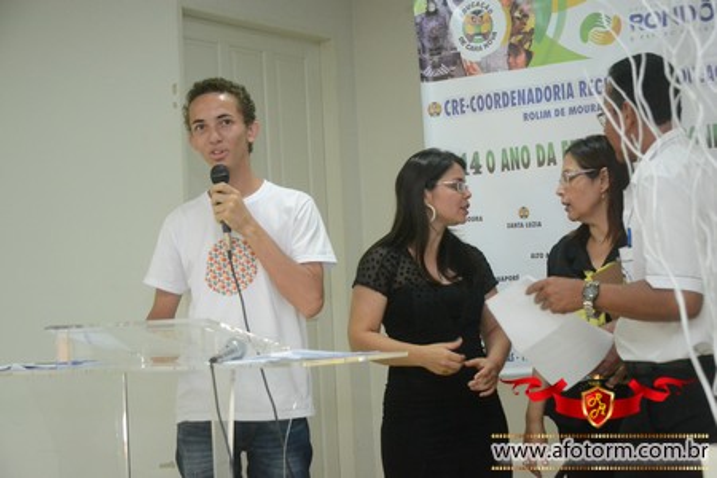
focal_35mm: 66
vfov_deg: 20.6
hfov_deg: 30.5
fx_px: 1314
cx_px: 358
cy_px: 239
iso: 3200
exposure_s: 1/100
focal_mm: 44
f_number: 4.5
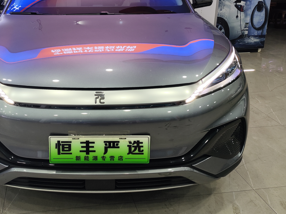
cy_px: 66
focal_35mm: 37
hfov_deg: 49.3
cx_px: 96
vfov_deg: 38.1
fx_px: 306
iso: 69
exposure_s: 1/50
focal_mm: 4.68
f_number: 1.8
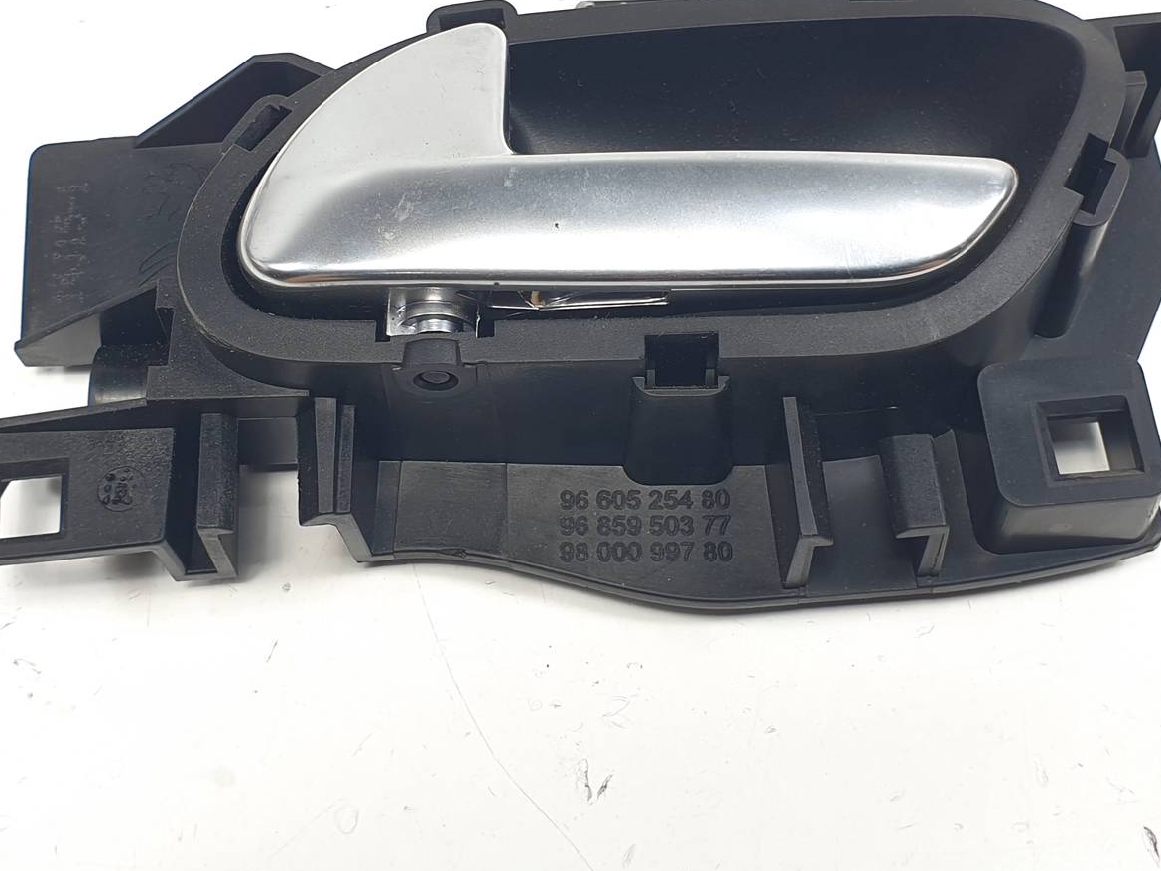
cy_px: 340
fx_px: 1073
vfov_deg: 43.9
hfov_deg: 56.8
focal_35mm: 32
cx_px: 596
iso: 50
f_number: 2.4
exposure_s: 1/124
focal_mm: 4.3
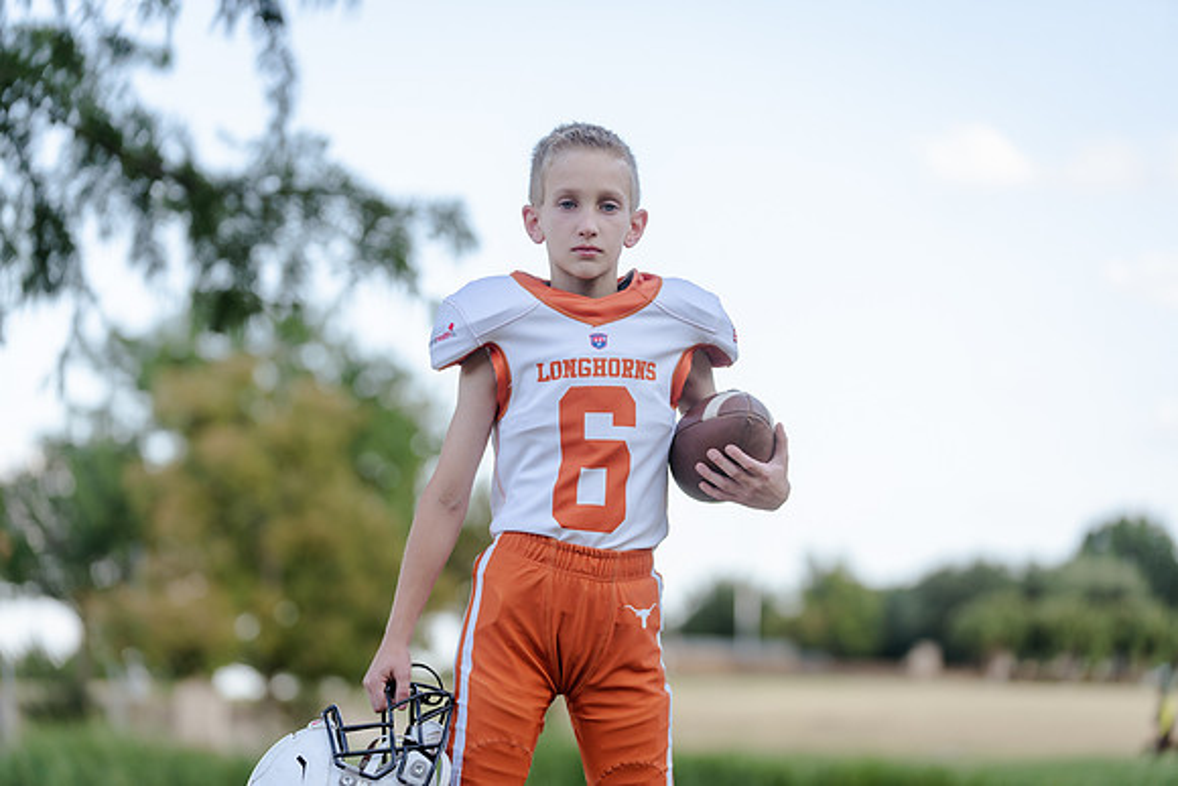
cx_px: 589
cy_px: 393
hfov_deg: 17.1
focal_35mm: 120
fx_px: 3927
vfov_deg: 11.4
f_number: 3.2
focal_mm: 120
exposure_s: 1/320
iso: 125
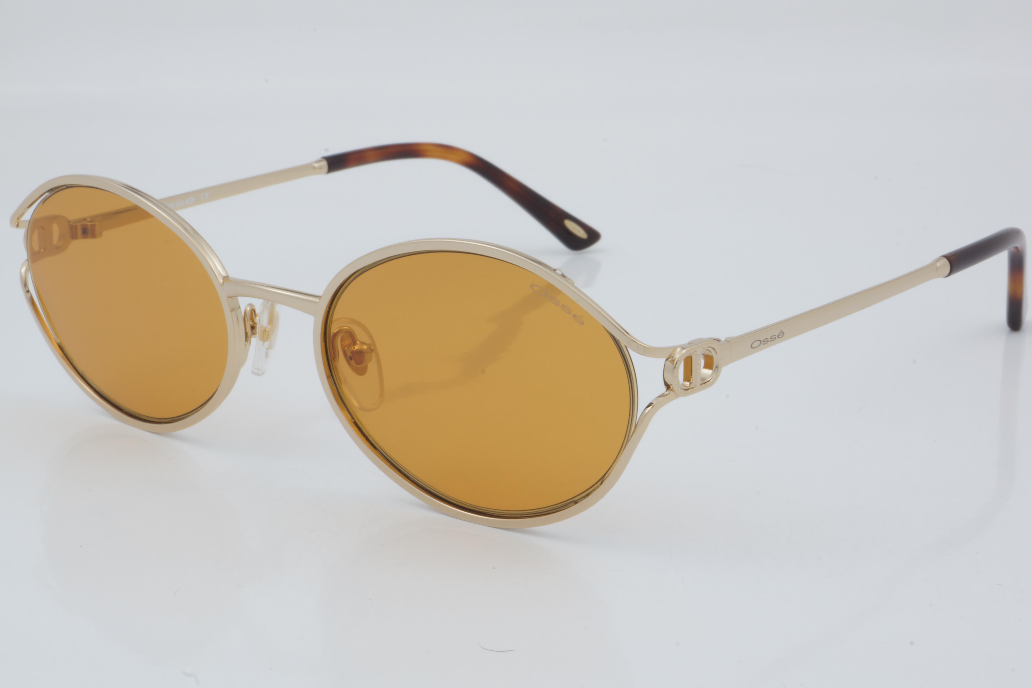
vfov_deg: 18.2
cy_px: 344
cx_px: 516
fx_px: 2150
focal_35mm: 75
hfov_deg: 27.0
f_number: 32
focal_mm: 50
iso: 100
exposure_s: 1/3
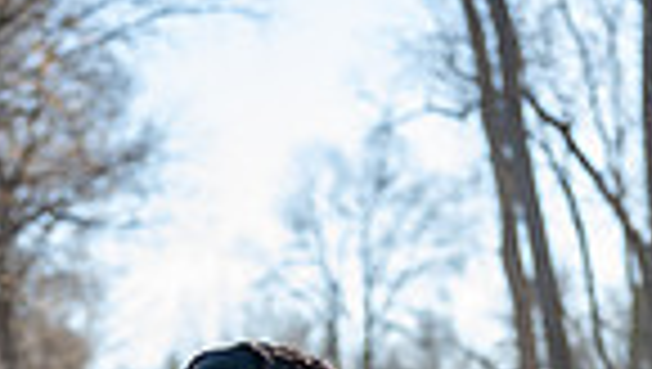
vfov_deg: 7.1
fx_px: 2752
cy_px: 954
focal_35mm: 159
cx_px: 162
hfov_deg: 13.5
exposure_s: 1/1000
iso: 200
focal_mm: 49
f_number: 2.8
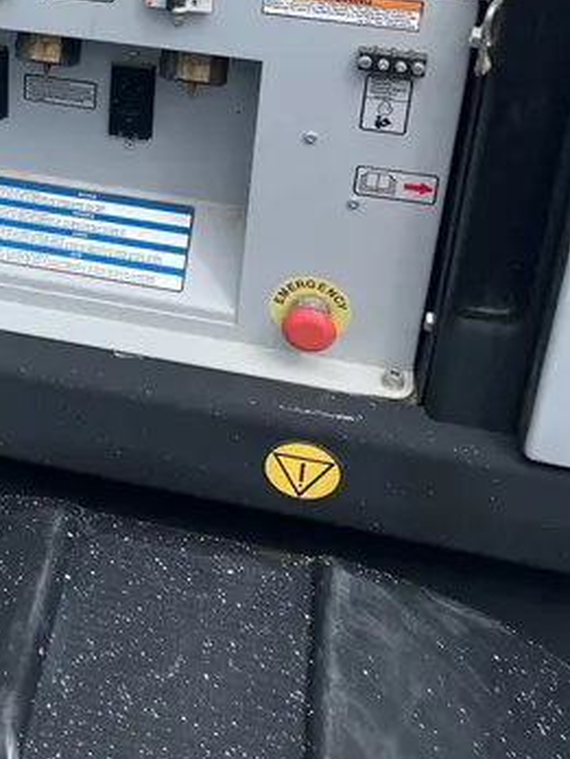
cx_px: -28
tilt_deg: -24.1
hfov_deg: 23.5
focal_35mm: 59
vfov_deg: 30.1
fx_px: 1295
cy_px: -29
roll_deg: -1.5
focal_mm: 3.99
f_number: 1.8
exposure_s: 1/578
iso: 32
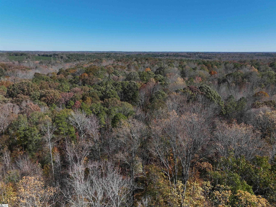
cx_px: 138
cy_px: 104
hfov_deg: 71.6
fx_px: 191
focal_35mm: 24
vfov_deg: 56.8
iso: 140
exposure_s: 1/400
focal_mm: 12.29
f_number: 2.8
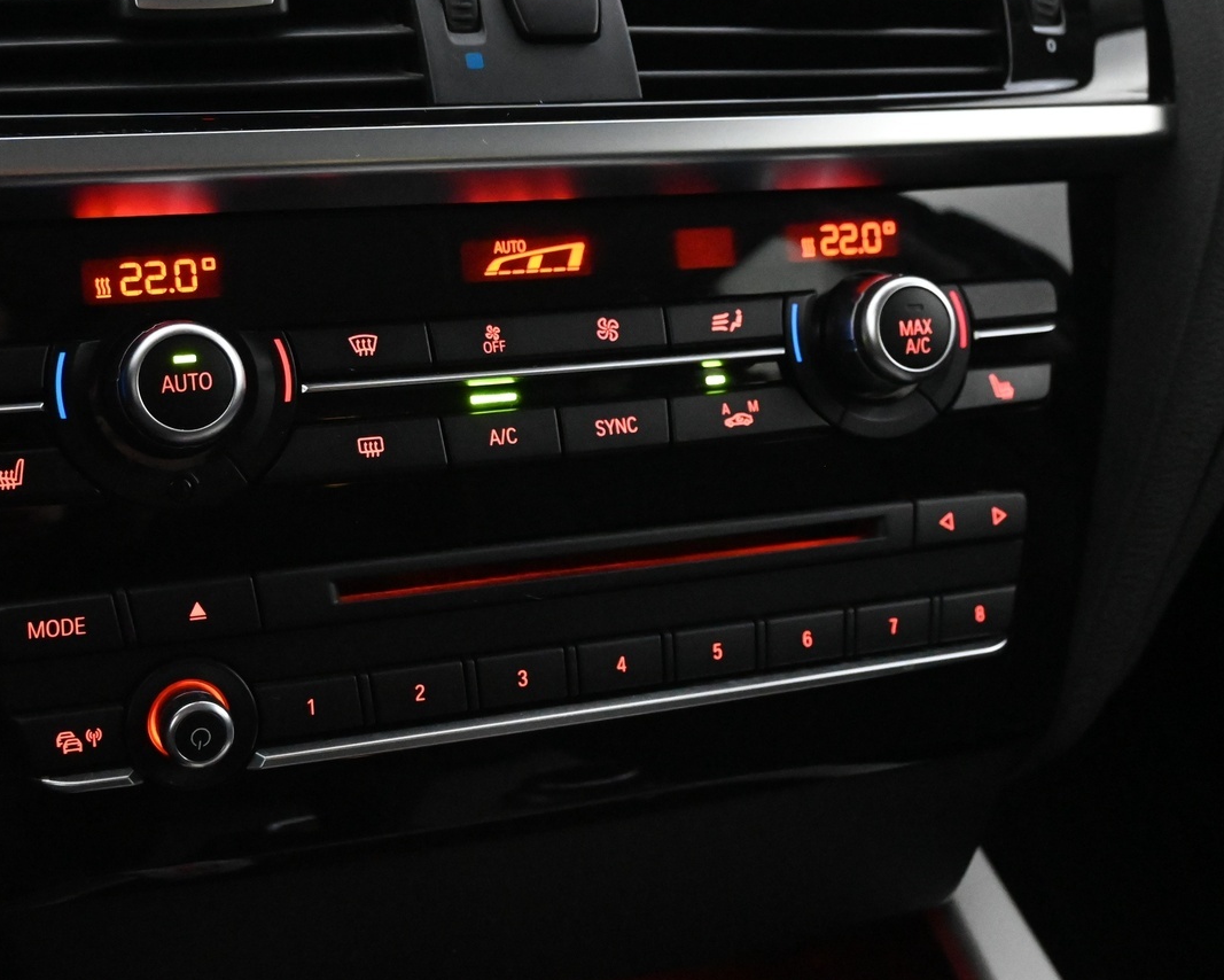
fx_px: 1703
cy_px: 366
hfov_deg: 39.4
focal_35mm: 47
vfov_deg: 31.9
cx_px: 500
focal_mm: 22
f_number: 4
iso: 7200
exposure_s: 1/40
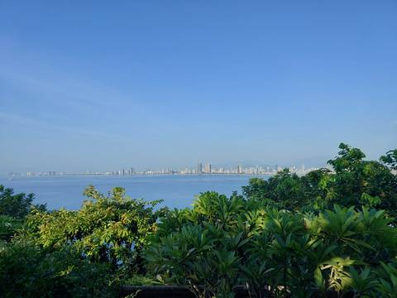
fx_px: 264
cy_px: 149
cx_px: 198
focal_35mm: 23
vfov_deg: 58.9
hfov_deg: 73.9
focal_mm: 5.06
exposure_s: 1/658
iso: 25
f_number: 1.8
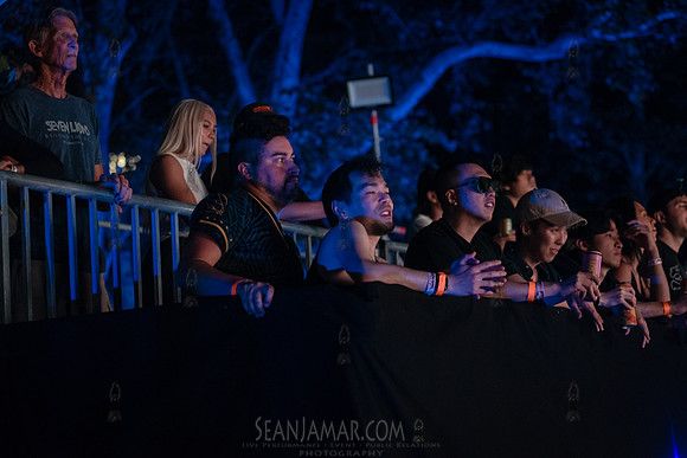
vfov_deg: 15.9
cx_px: 344
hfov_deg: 23.6
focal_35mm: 86
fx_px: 1641
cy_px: 229
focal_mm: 86
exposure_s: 1/160
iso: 6400
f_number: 3.2
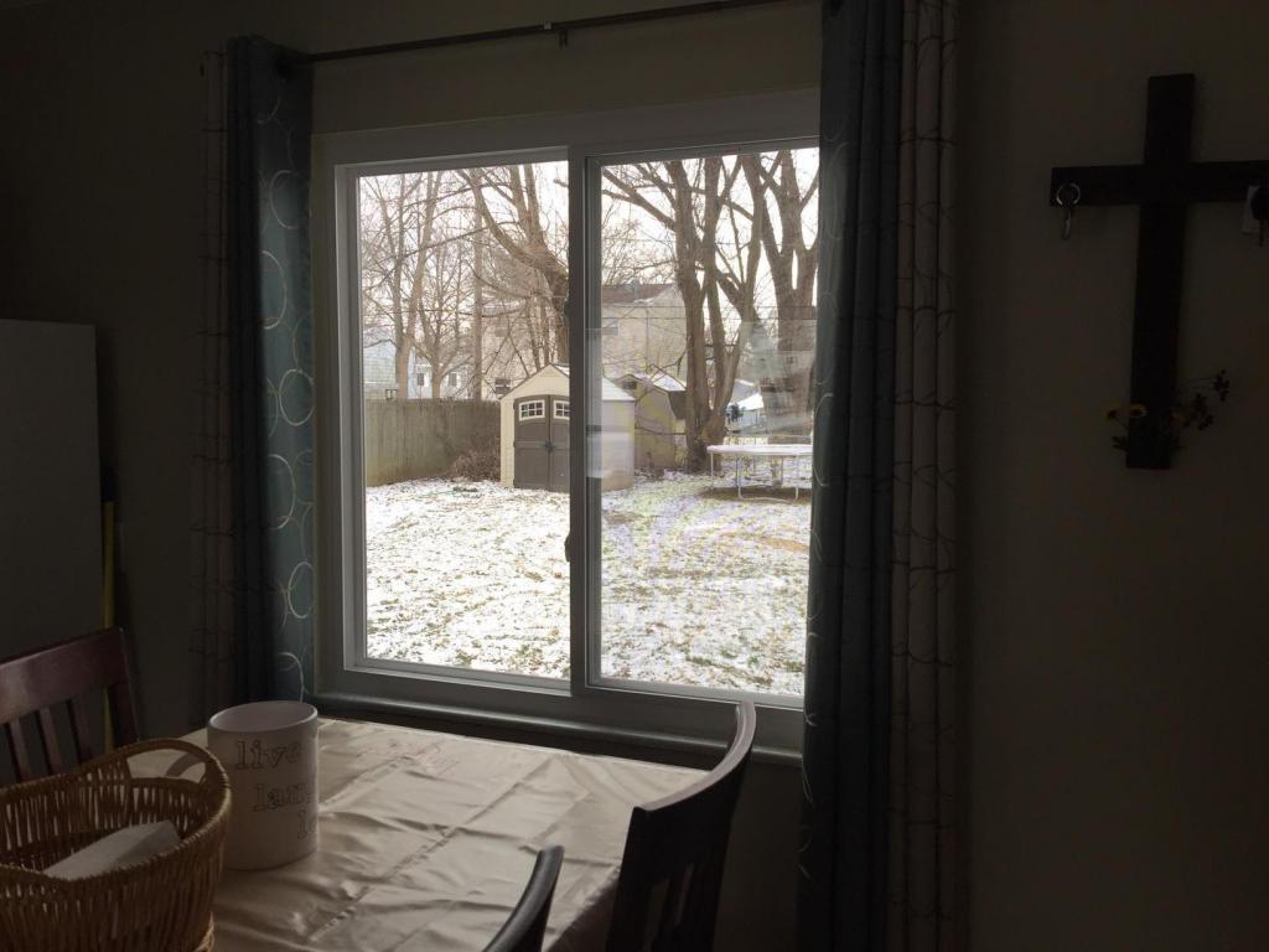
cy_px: 476
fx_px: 1063
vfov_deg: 48.2
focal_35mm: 29
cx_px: 634
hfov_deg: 61.7
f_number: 2.2
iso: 32
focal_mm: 4.15
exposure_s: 1/140
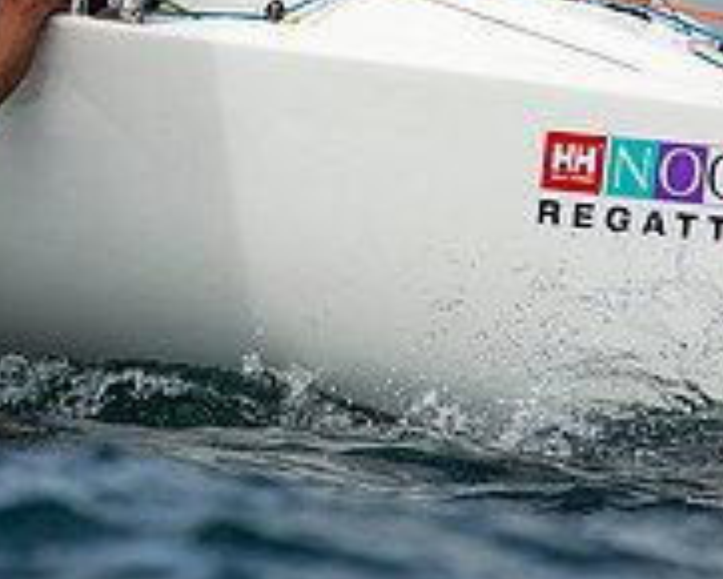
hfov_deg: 2.1
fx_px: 19311
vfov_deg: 1.7
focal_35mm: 902
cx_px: -44
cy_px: -176
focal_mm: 300
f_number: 5
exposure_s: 1/2500
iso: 320
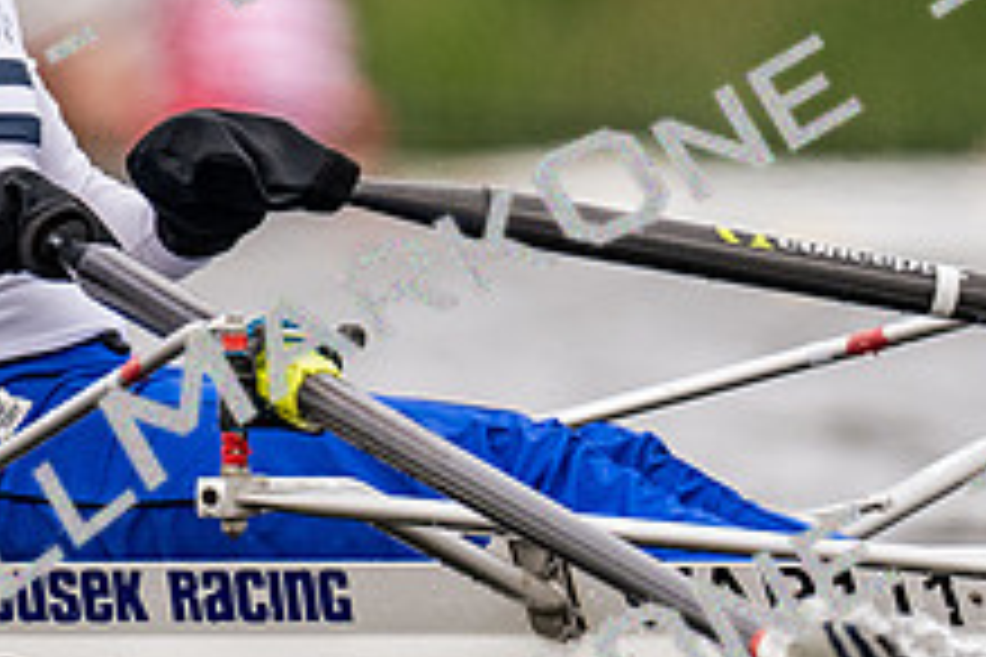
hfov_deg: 0.9
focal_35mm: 2384
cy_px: 22
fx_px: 65290
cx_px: 725
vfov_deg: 0.6
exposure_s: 1/2500
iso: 720
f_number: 4
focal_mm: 600
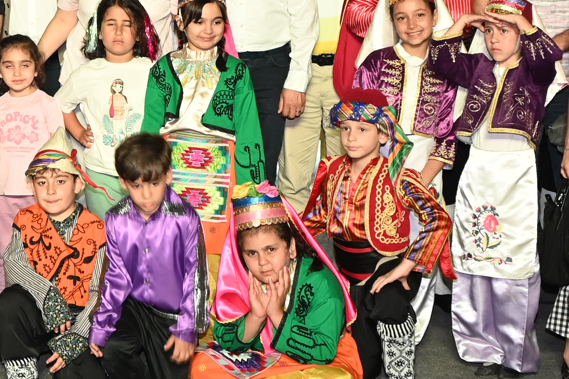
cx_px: -9
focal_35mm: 124
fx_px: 1959
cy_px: -92
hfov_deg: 16.2
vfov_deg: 10.8
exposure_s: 1/60
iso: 450
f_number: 4.5
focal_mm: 31
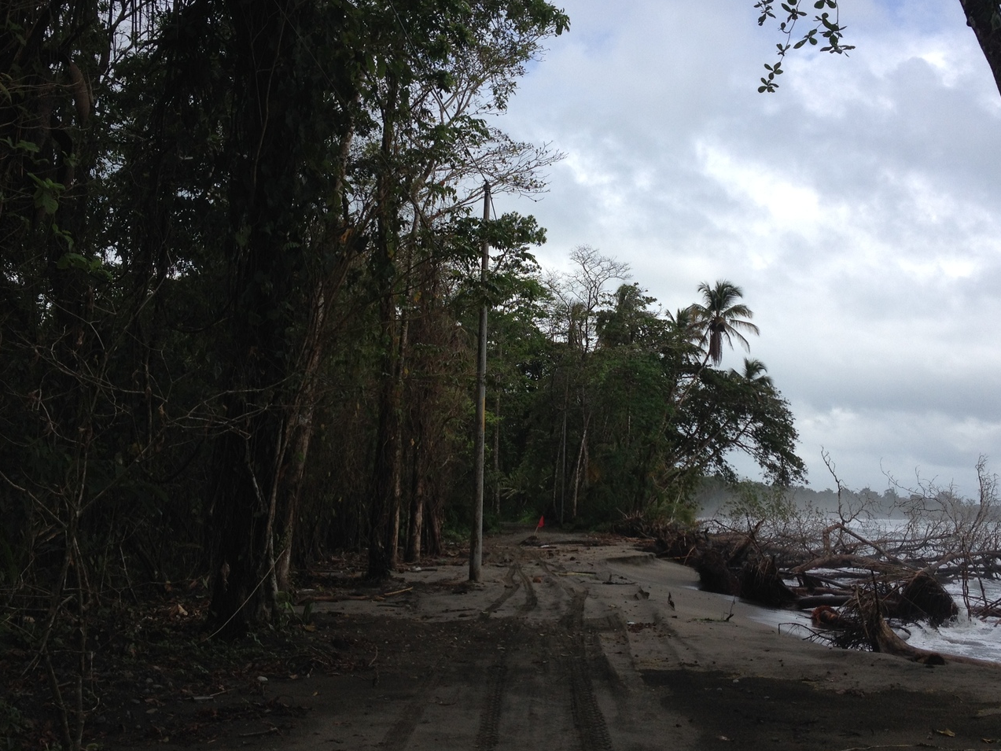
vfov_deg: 32.9
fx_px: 1272
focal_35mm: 44
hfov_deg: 42.9
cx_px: 563
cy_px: 344
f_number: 2.4
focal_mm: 4.28
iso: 50
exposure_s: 1/1416
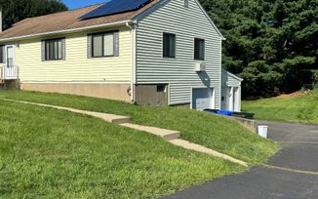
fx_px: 338
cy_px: 90
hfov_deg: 49.5
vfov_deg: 32.8
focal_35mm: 39
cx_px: 105
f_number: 1.78
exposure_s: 1/5348
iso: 80
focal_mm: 6.76
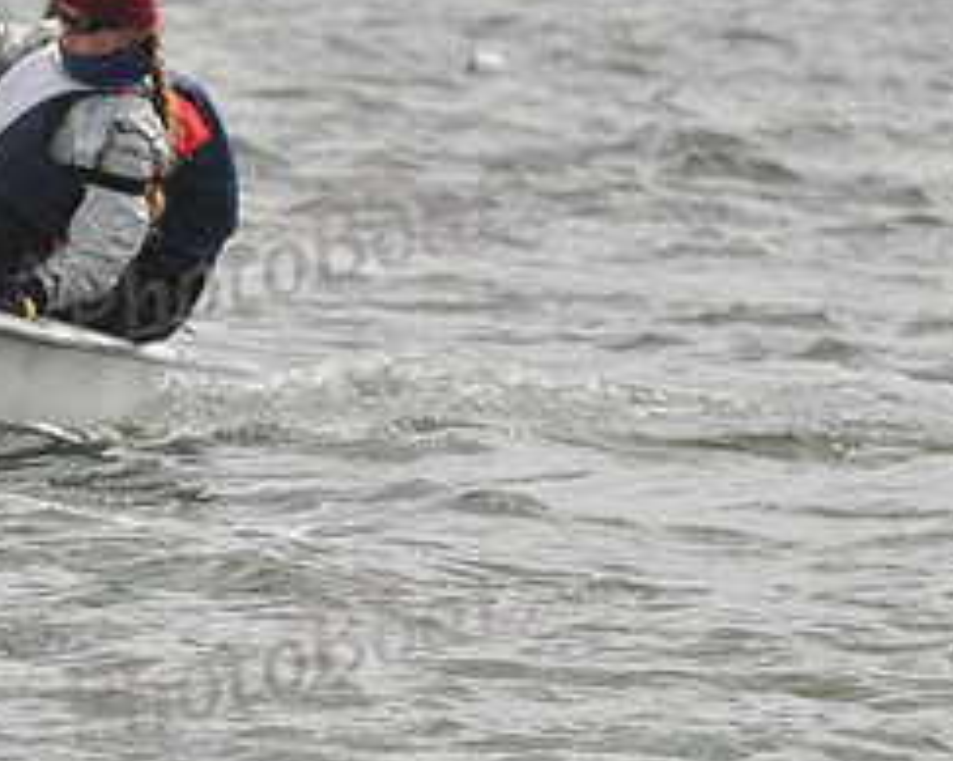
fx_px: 14204
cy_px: 104
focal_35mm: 504
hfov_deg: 3.8
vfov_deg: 3.1
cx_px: -141
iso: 200
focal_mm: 150
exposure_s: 1/800
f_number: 7.1
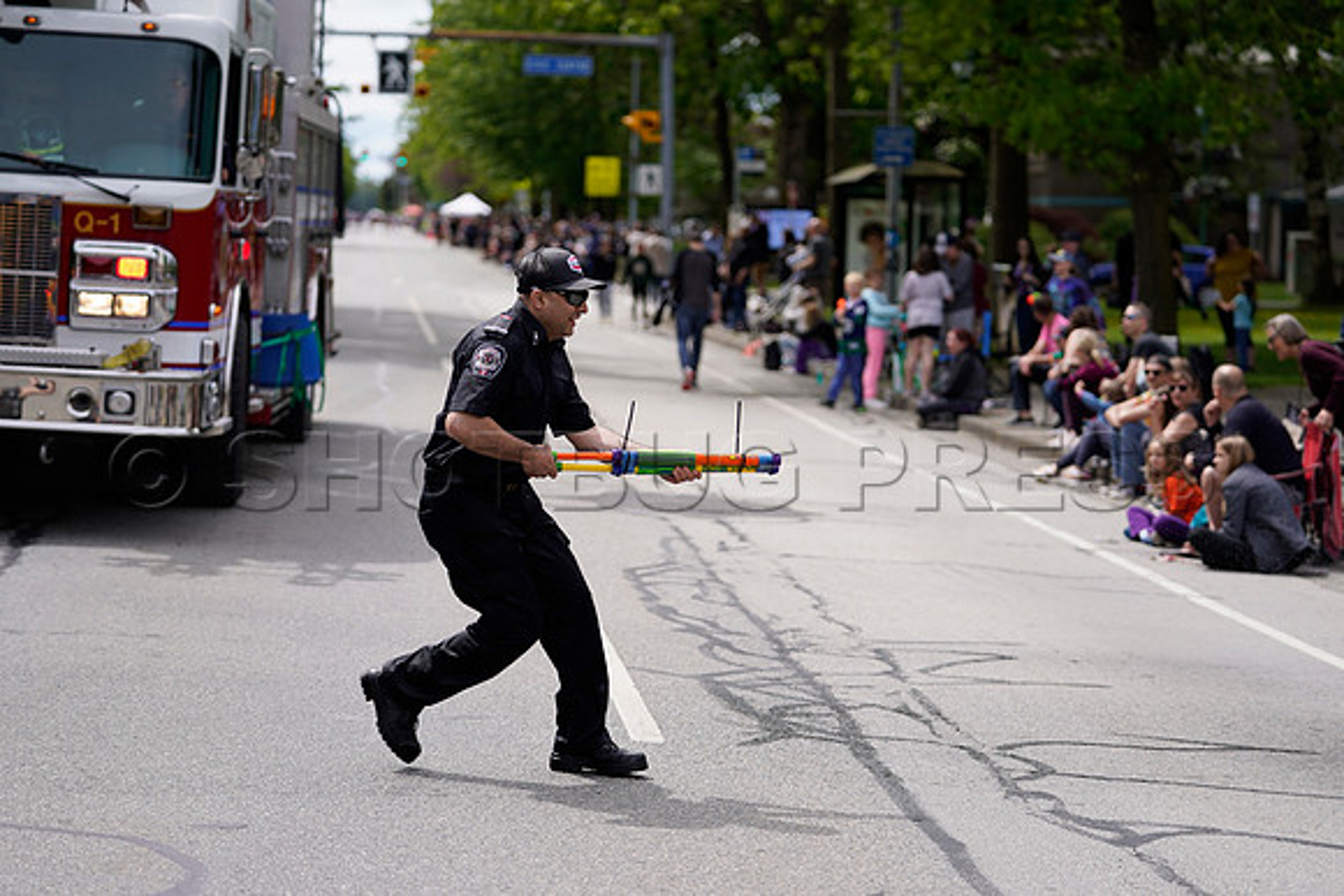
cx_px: 672
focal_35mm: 92
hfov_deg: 22.1
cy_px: 448
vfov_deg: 14.9
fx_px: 3435
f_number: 2.8
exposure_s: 1/400
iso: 100
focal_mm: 92
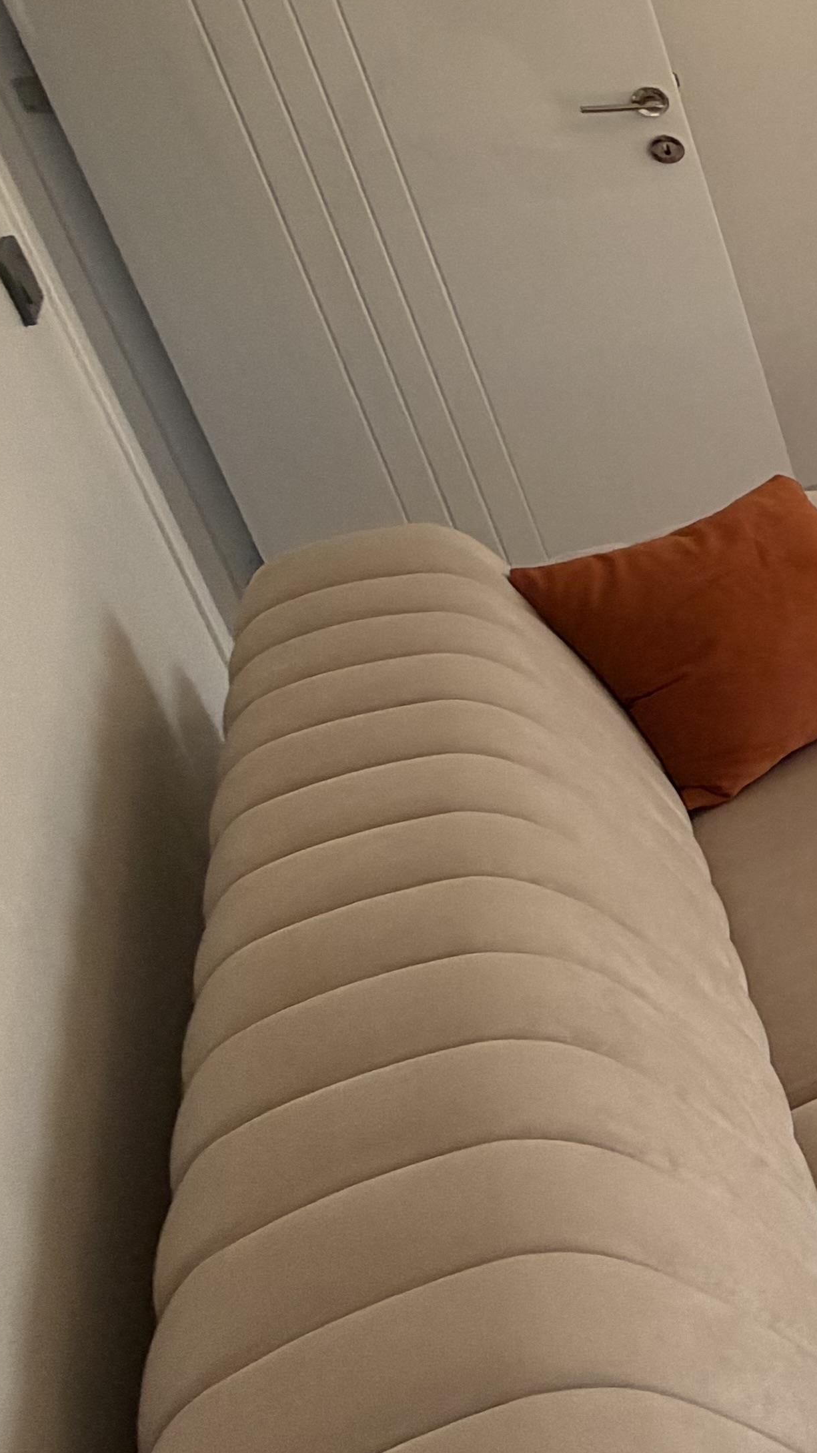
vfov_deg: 48.8
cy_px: 388
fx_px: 1541
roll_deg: +0.3
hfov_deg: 15.9
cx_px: 1895
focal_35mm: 40
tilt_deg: -21.7
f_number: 2.2
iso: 64
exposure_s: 1/167
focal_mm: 2.22
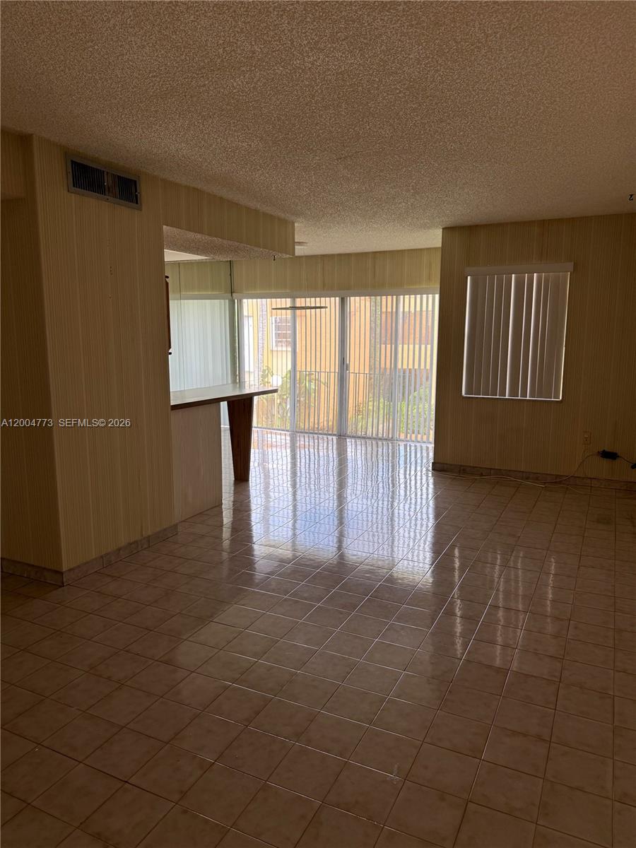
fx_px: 588
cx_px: 318
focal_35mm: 24
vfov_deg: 71.6
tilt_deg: -8.2
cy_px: 424
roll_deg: -0.4
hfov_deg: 56.8
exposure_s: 1/280
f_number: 1.78
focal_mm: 6.76
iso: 100
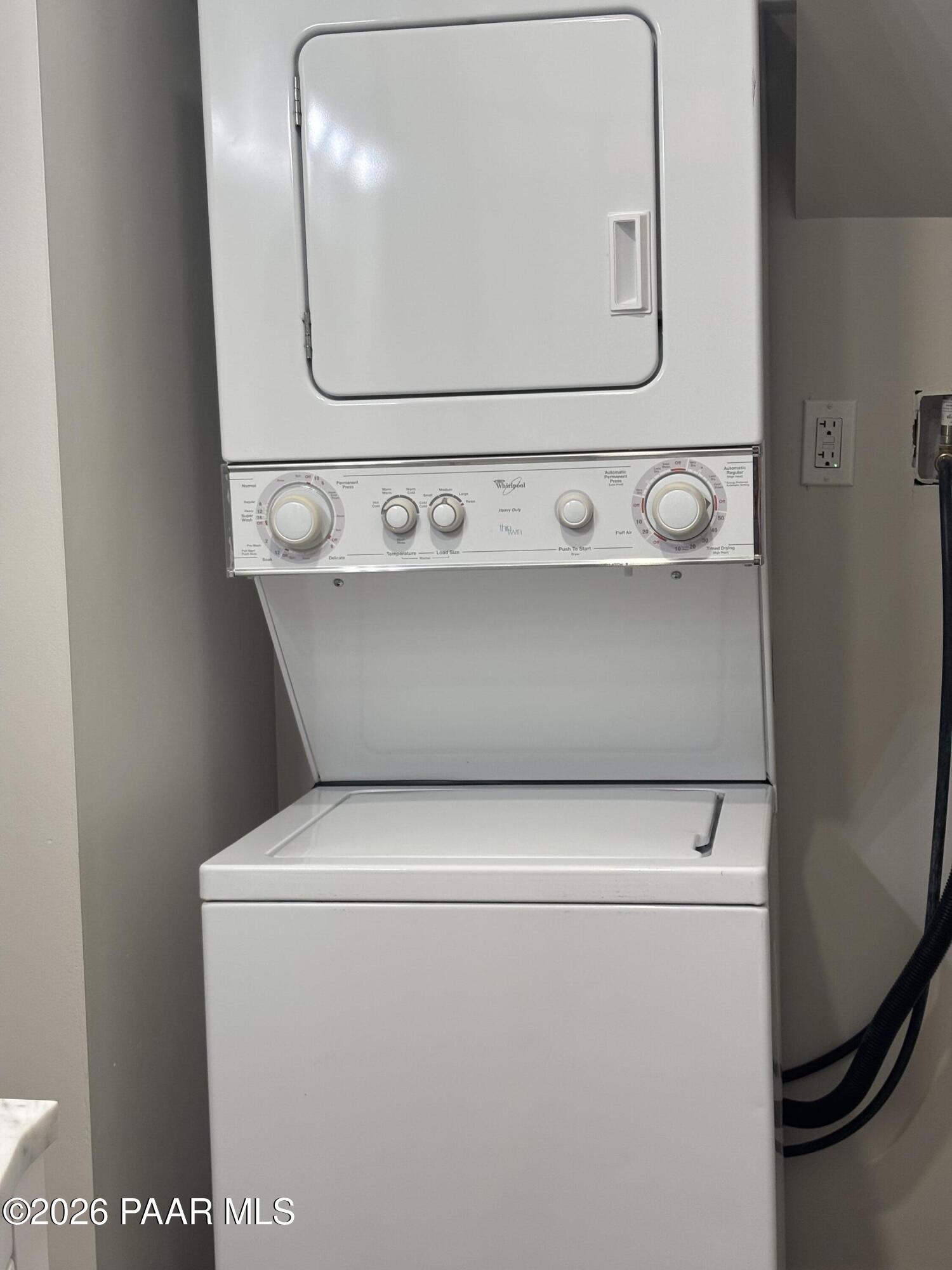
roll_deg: -0.2
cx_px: 476
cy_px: 635
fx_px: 1907
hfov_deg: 28.0
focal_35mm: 52
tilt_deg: -8.3
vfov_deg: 36.8
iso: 40
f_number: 1.6
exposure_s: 1/60
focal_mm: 5.96
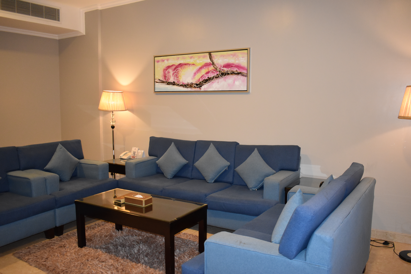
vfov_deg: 43.6
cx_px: 206
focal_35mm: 30
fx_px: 342
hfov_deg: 61.9
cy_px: 137
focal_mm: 20
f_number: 3.8
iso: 1800
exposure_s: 1/60
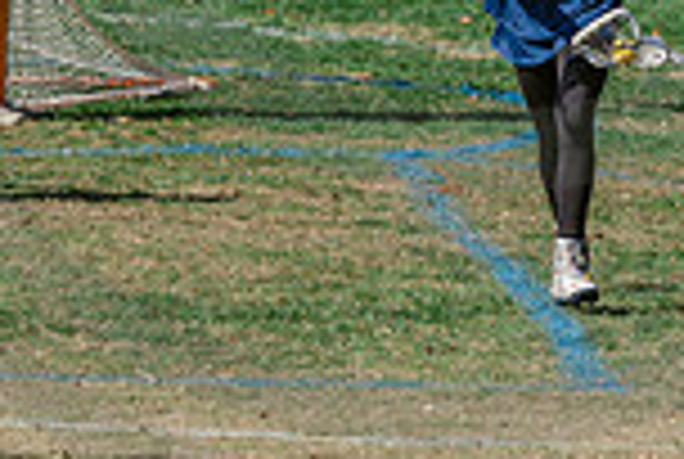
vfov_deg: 1.8
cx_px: 464
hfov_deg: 2.7
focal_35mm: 762
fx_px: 14506
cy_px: -245
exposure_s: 1/1600
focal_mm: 200
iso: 250
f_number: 5
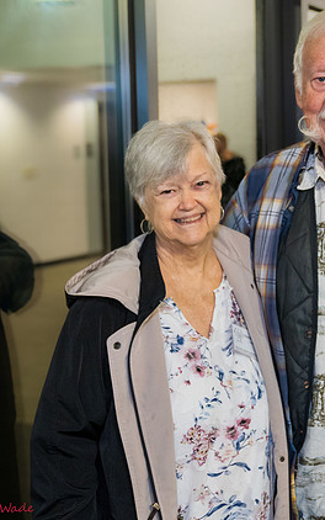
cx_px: 300
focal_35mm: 67
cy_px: 237
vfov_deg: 30.6
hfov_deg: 19.1
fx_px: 949
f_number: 2.8
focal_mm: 37
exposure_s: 1/160
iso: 4000
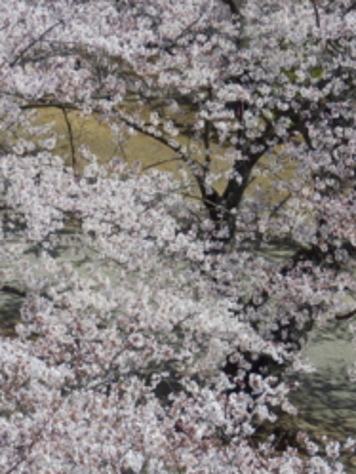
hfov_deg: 8.0
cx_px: 200
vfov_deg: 10.6
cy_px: 289
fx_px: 2548
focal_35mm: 186
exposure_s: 1/500
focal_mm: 20.9
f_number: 5.2
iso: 80
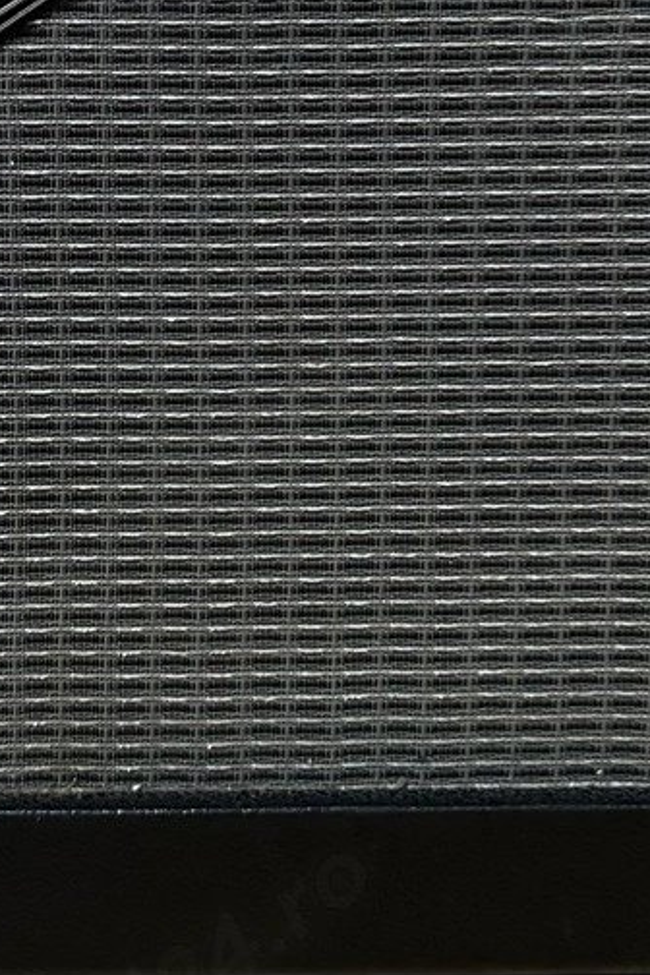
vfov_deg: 29.1
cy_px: 75
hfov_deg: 20.6
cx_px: 288
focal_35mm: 66
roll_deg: -0.1
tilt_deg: -10.2
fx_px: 1787
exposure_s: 1/37
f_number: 1.78
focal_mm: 6.86
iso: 1000
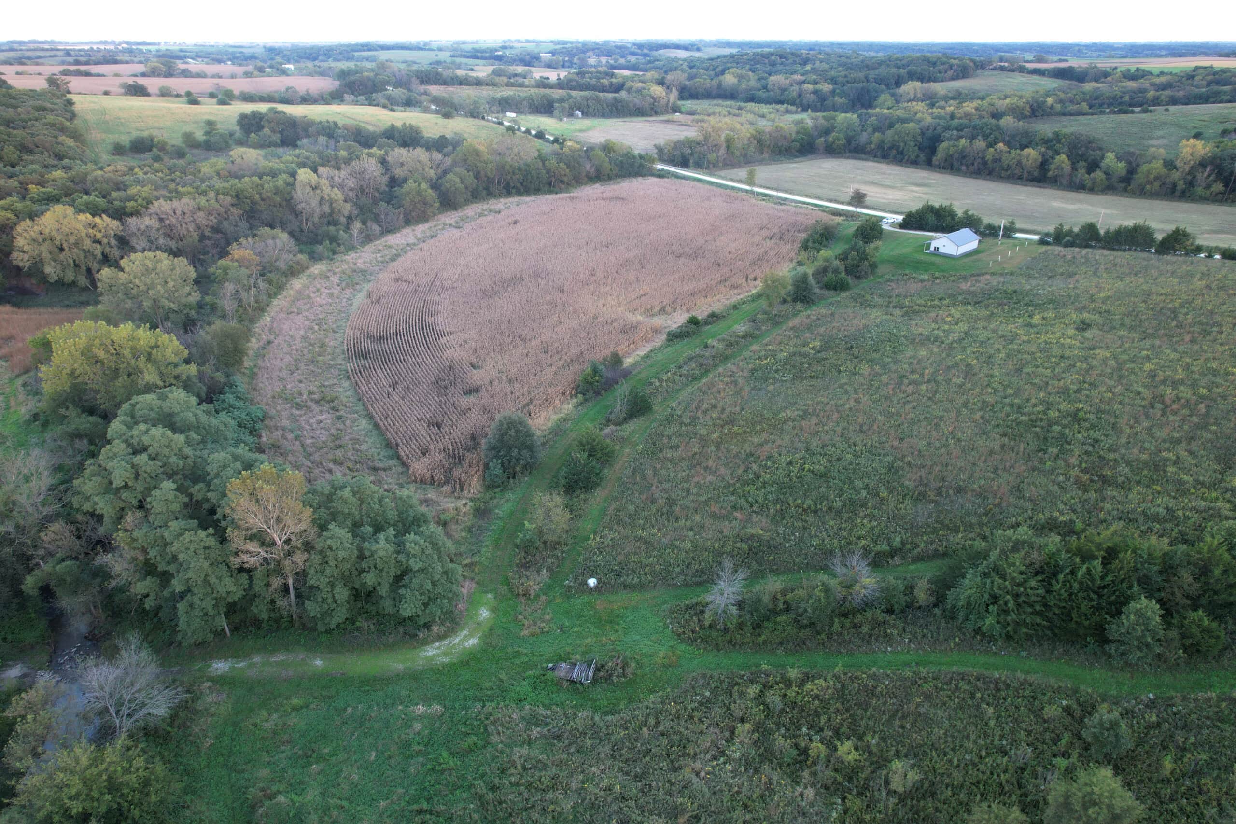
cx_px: 618
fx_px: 755
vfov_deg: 57.2
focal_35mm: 22
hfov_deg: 78.6
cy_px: 412
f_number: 2.8
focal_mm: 8.4
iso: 100
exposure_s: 1/40
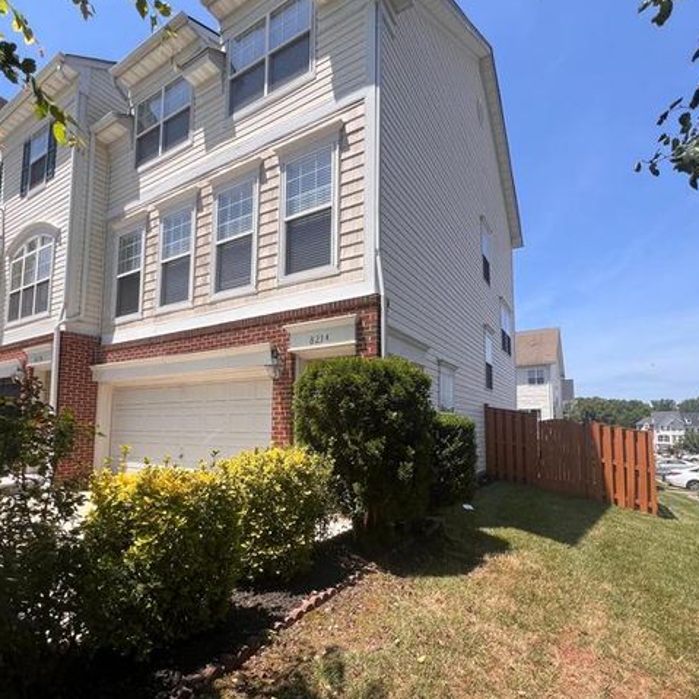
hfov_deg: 87.4
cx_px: 360
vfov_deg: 87.0
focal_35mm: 16
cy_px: 395
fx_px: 366
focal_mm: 1.57
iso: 32
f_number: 1.8
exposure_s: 1/1033
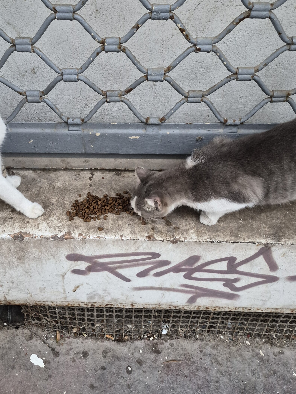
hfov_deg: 42.4
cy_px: 165
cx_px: 100
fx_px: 376
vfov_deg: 55.1
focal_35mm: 33
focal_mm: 5.4
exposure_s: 1/100
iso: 800
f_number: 1.8
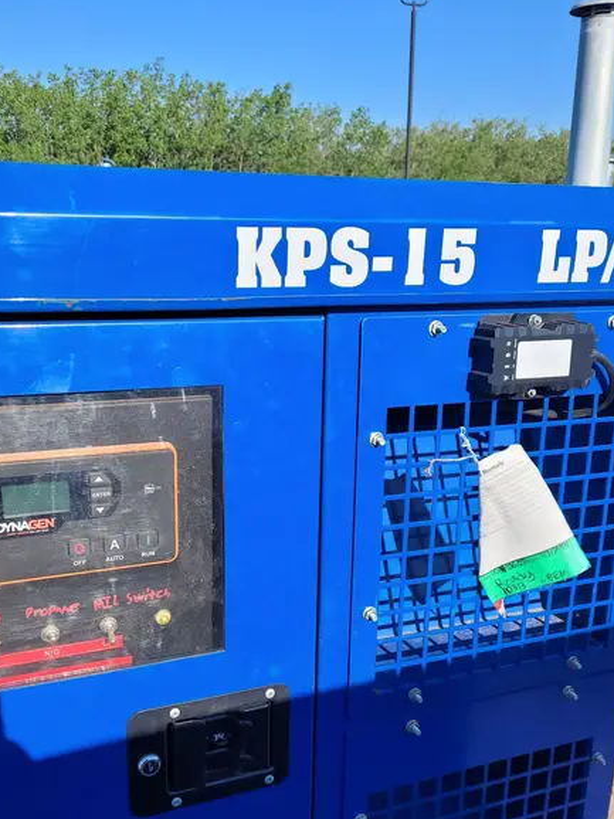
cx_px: 267
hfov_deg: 42.8
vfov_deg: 55.2
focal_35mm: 33
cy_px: 468
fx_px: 781
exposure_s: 1/1252
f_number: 1.8
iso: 40
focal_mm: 5.4
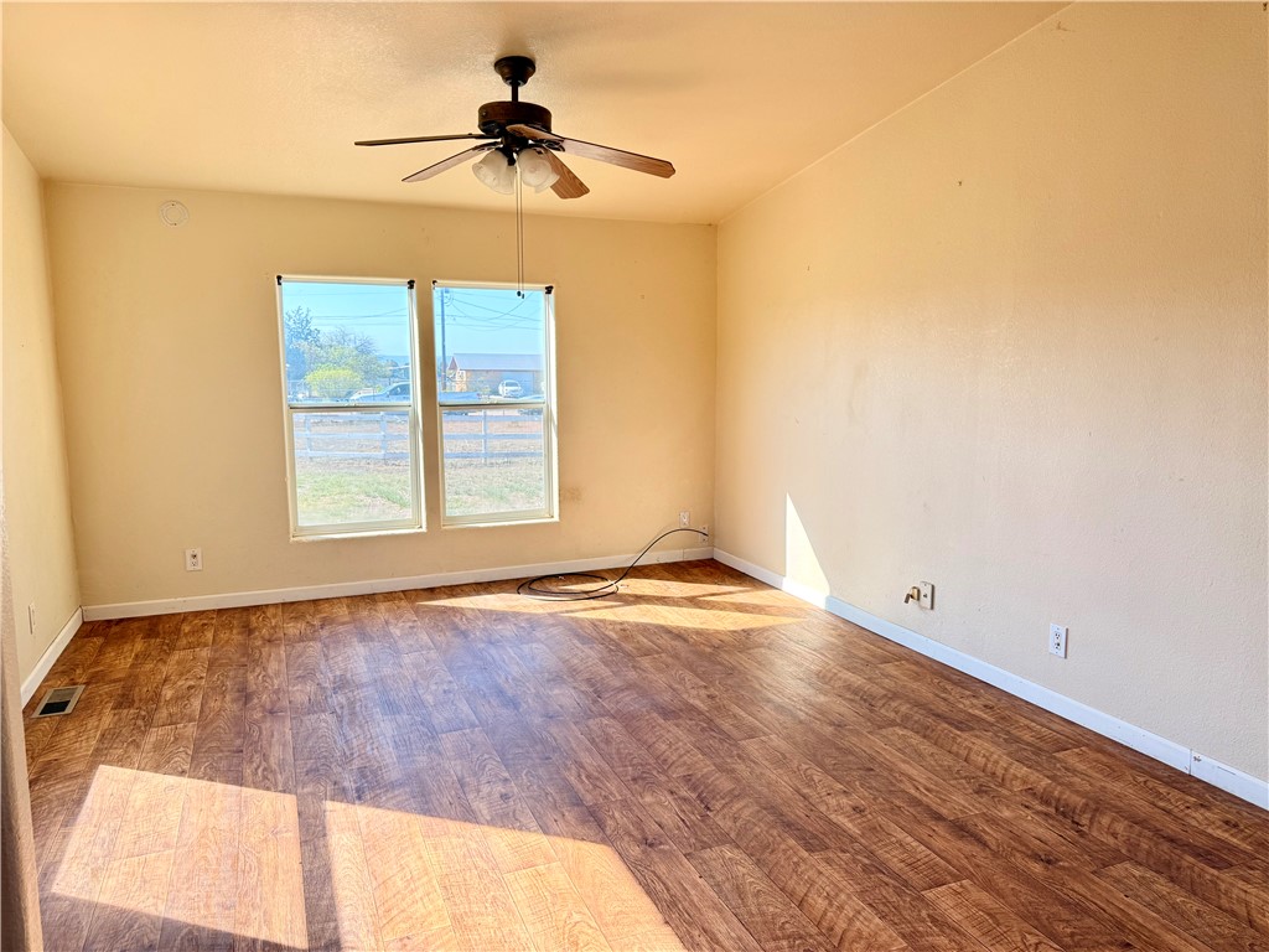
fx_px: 880
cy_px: 476
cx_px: 634
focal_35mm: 24
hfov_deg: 71.6
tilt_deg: -6.7
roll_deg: -0.9
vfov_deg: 56.8
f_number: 1.78
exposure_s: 1/395
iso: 100
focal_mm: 6.76
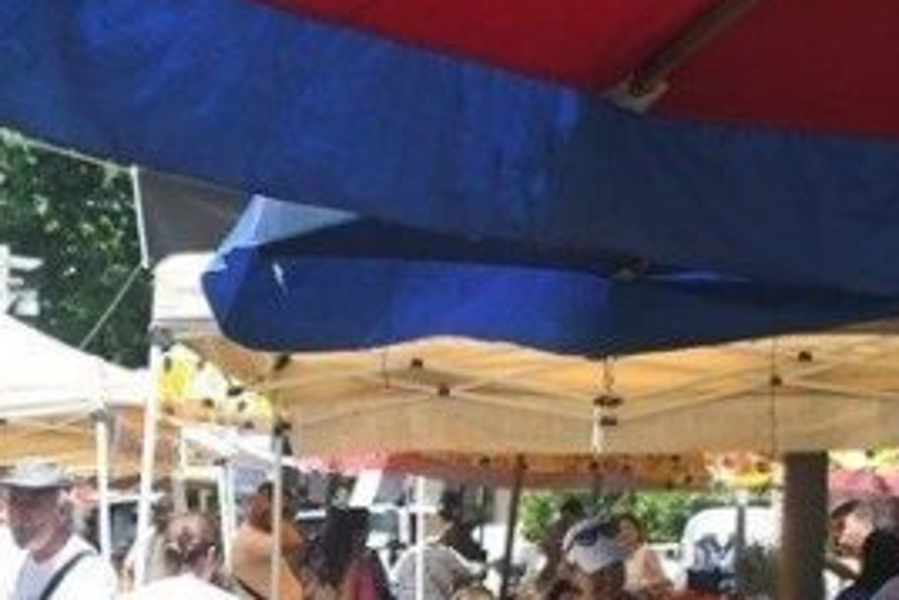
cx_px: 161
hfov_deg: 19.6
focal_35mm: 103
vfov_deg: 12.8
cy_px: 836
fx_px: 2573
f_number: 3.5
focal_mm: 18
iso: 100
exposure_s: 1/500
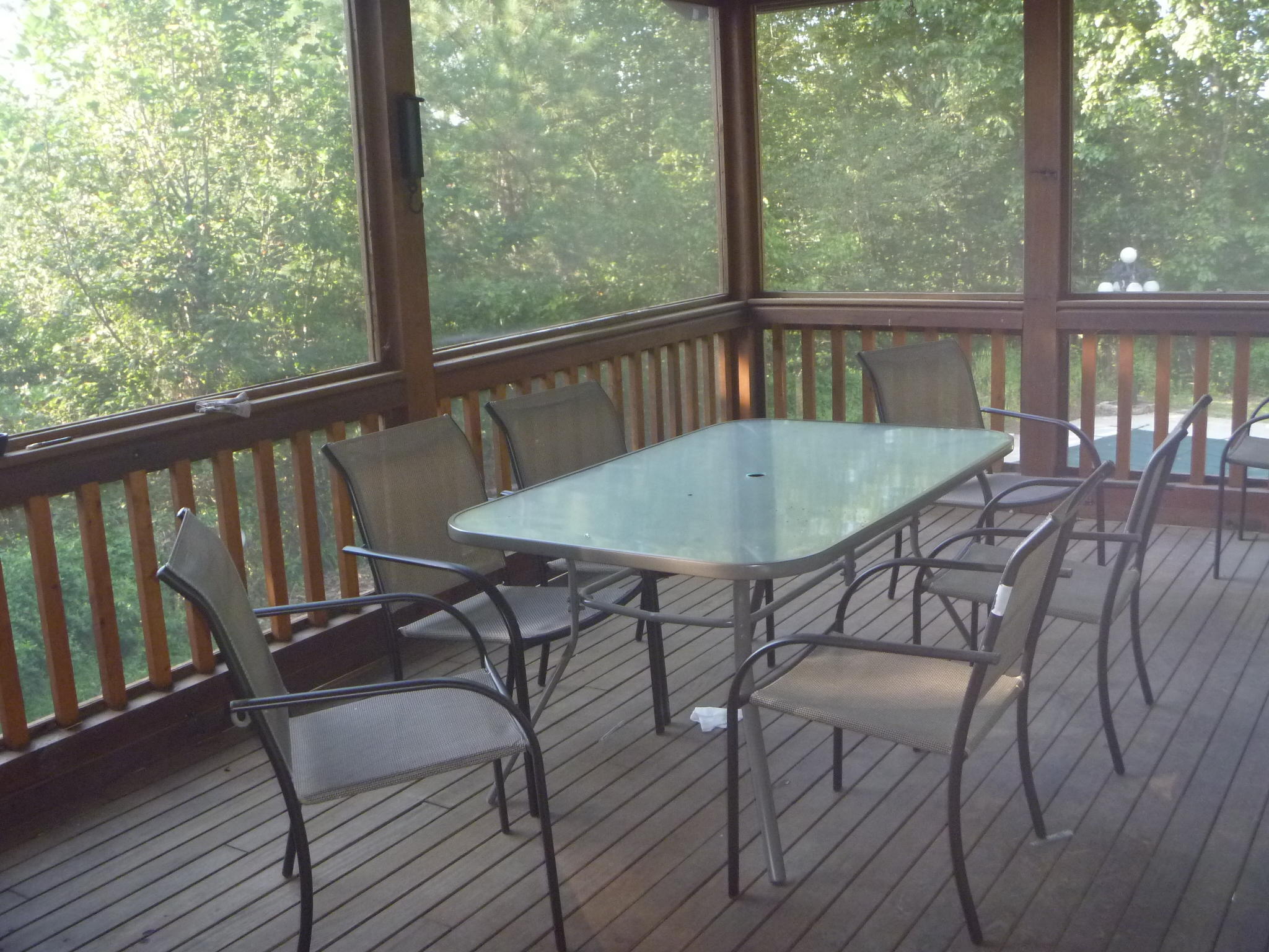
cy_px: 476
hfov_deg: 52.6
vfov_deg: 40.7
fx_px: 1283
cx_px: 634
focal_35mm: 35
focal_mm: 6.3
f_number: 3.5
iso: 320
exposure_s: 1/30
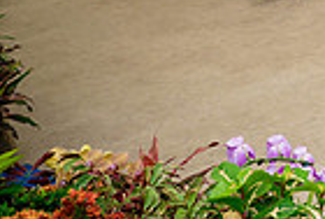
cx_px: 615
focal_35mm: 86
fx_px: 778
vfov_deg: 14.3
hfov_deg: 17.9
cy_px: -157
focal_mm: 10
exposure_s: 1/125
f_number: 2
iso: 320
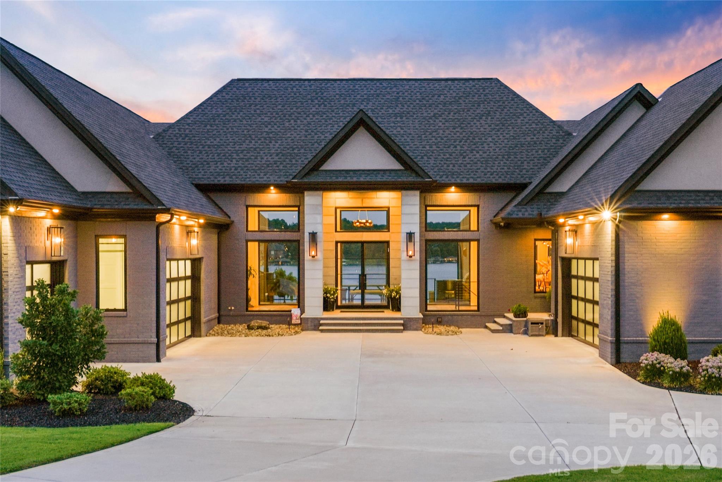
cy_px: 241
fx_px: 923
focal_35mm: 46
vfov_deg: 29.3
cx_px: 361
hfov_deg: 42.7
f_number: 11
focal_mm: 46
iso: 640
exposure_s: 1/8
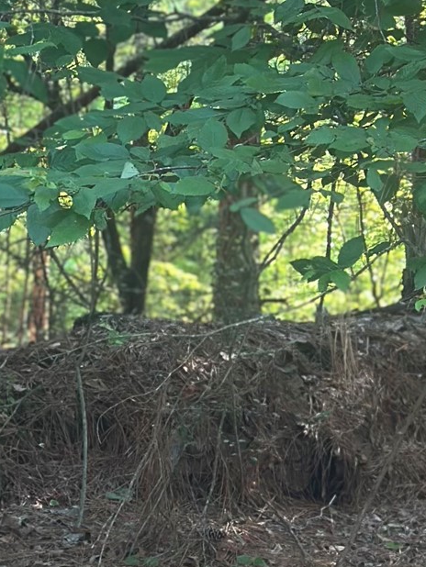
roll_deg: +0.3
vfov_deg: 12.4
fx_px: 2607
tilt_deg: +0.2
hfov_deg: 9.1
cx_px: 638
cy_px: 88
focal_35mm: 159
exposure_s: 1/63
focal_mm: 6.86
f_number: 1.78
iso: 125
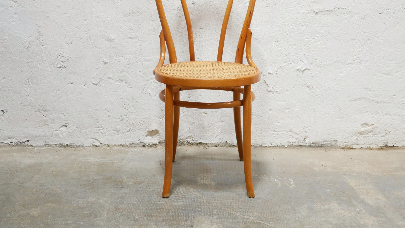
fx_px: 601
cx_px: 206
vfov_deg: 21.2
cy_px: 49
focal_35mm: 56
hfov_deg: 37.2
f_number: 1.7
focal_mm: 20
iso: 500
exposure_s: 1/60
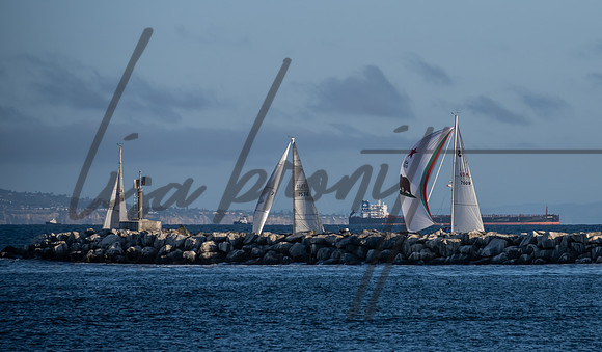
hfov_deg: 6.9
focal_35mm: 308
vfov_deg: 4.1
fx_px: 4962
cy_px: 111
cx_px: 446
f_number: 6.3
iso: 320
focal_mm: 200
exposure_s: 1/1600
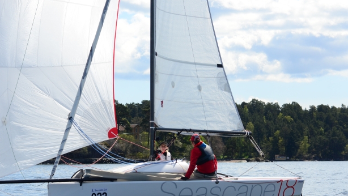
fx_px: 1320
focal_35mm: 143
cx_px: 179
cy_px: 123
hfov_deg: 15.0
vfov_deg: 8.5
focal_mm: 80
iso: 200
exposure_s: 1/800
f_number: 7.1
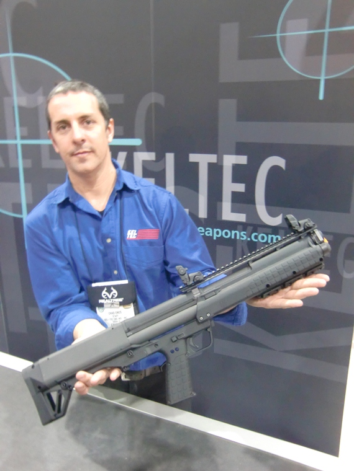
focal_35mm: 29
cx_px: 177
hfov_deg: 48.2
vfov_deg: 61.7
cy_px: 236
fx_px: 395
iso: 800
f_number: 3.5
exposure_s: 1/20
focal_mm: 5.2
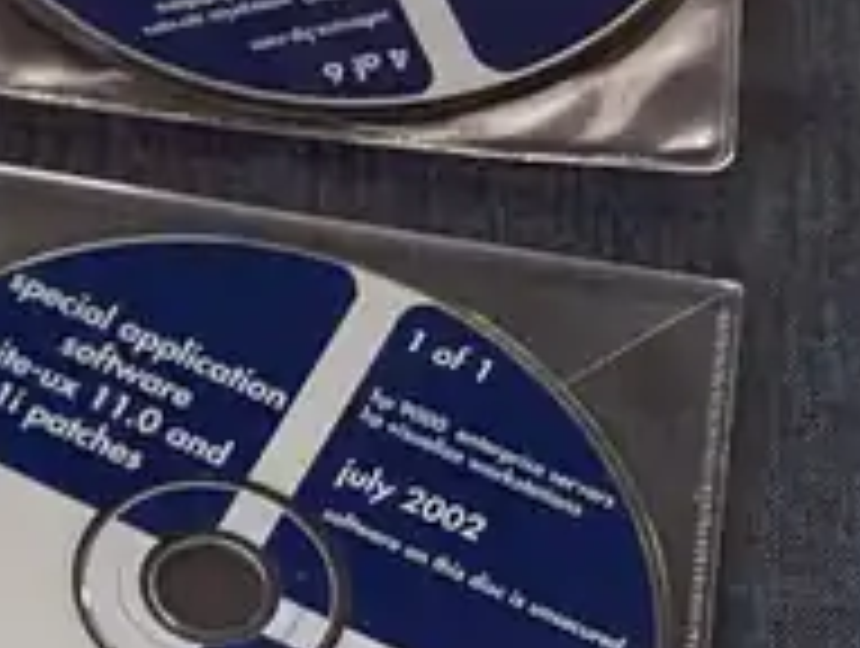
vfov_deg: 9.2
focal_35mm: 162
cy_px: 418
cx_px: -657
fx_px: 4032
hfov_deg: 11.4
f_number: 2.4
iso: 25
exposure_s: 1/120
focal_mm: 3.3
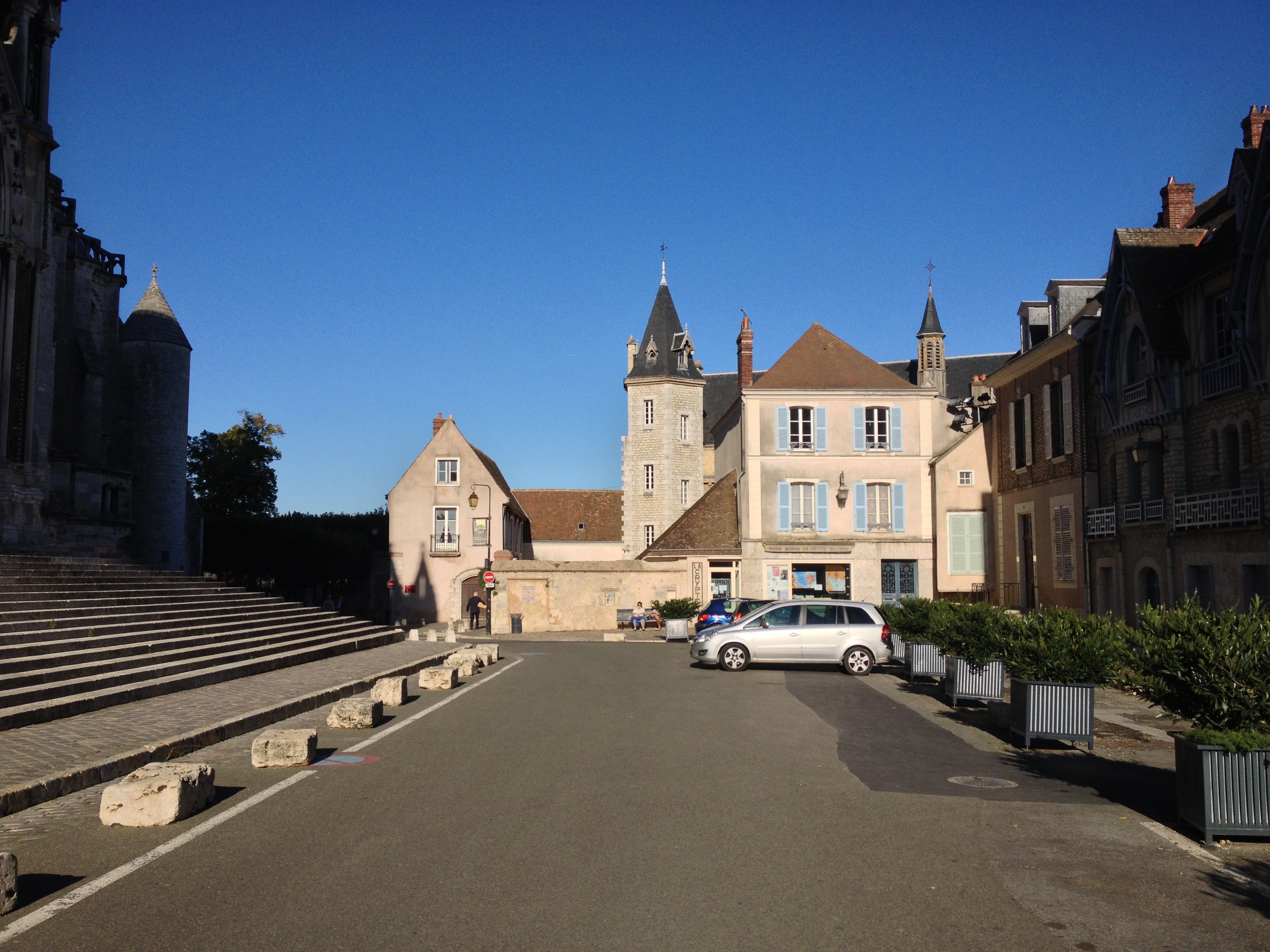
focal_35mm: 35
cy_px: 476
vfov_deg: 40.7
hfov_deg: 52.6
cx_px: 635
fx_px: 1284
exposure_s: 1/2513
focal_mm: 4.28
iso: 50
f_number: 2.4
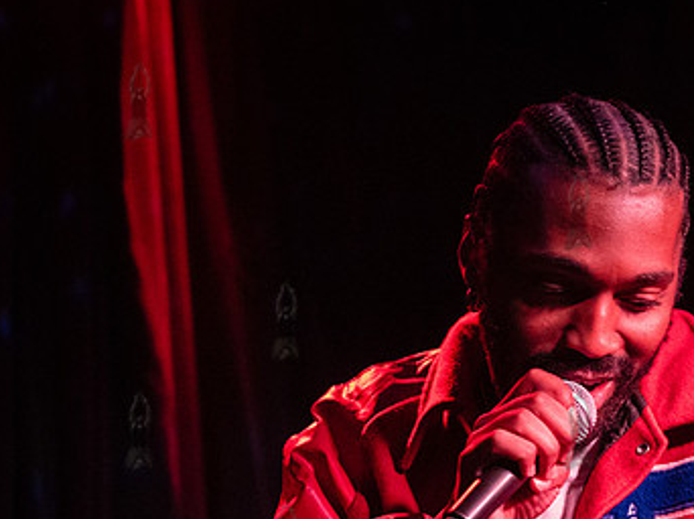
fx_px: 1723
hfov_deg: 22.7
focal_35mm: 86
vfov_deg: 17.0
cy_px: 399
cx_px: 461
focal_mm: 44
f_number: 3.5
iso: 12800
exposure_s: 1/320
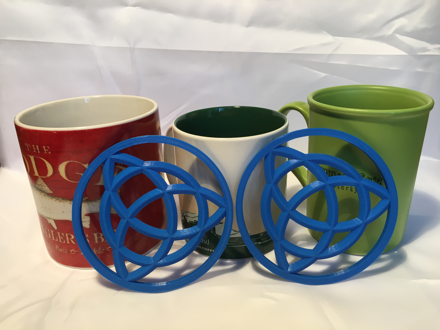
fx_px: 369
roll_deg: +1.9
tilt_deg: -22.2
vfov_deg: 48.2
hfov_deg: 61.7
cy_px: 165
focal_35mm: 29
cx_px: 220
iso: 25
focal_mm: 4.15
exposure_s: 1/40
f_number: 2.2
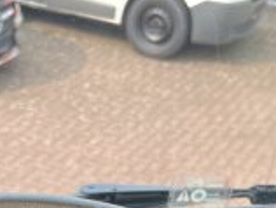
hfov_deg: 18.3
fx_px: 838
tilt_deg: -39.5
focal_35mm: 105
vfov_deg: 12.5
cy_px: 407
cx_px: 19
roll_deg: -1.9
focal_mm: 5.7
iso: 40
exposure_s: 1/292
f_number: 1.5
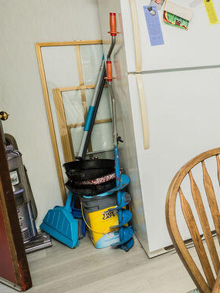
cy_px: 103
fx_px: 373
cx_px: 343
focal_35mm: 44
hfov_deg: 24.4
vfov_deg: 42.5
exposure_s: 1/80
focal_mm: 17
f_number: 3.5
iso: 500
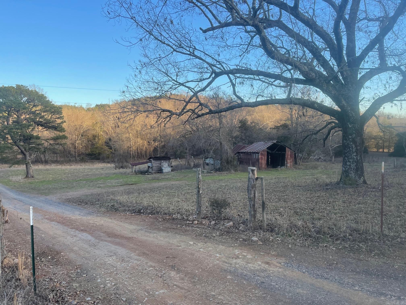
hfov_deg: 67.3
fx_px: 305
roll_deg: +0.7
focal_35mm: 26
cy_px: 152
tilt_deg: -3.2
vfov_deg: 53.1
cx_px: 203
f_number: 1.6
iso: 32
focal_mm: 5.1
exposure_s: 1/704
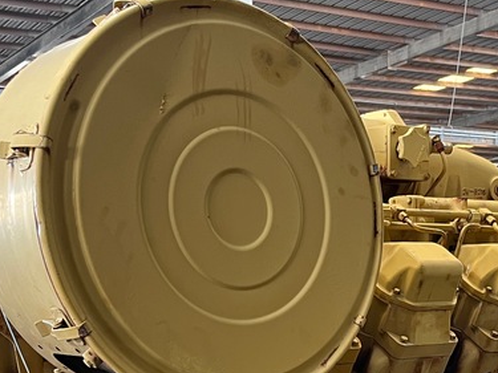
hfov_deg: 27.1
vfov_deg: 18.9
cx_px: 361
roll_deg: +1.3
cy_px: 506
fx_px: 1021
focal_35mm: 71
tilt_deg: -12.3
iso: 125
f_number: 1.6
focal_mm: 5.1
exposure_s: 1/60
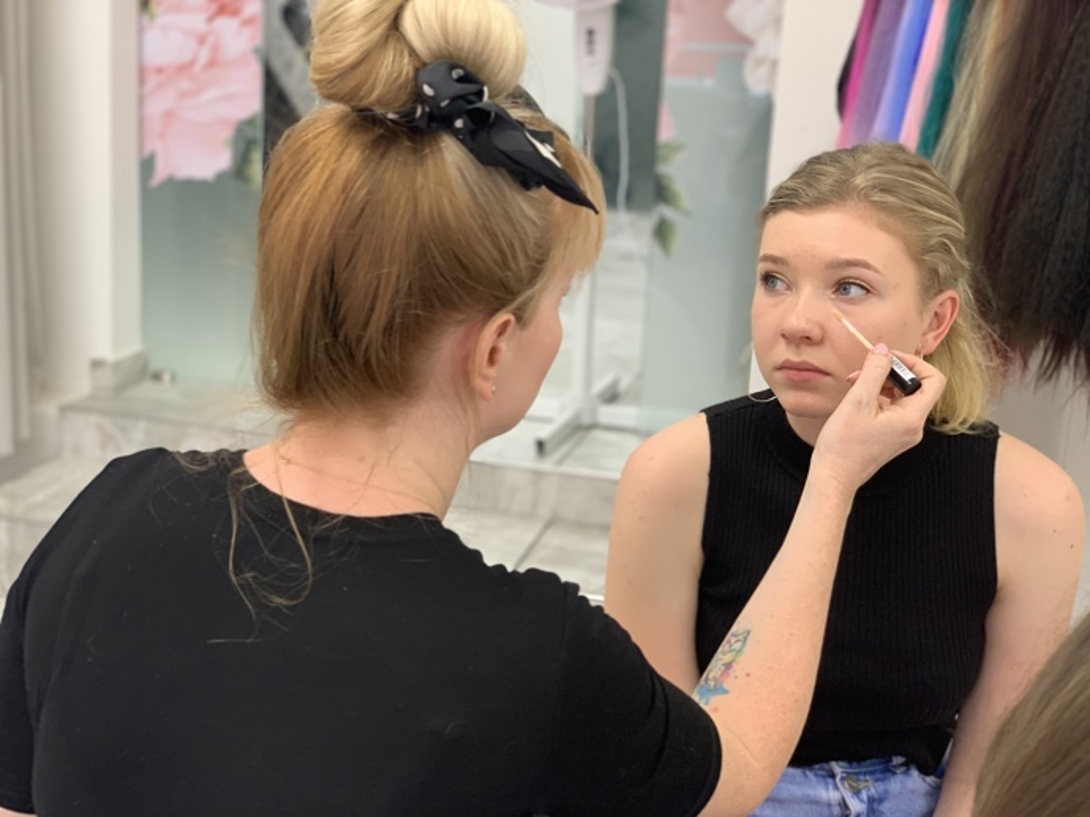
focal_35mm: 52
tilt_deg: -13.5
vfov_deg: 28.0
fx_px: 1637
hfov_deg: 36.8
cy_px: 408
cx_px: 545
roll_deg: -3.7
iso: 64
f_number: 2.4
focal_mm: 6
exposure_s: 1/50
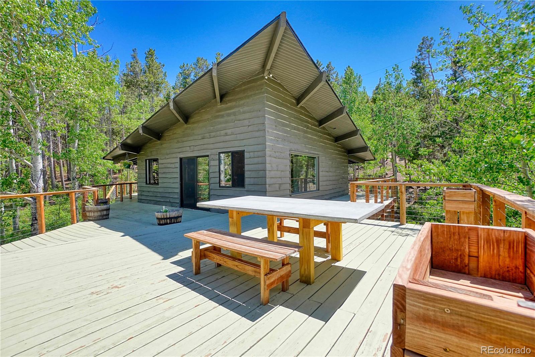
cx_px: 268
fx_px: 223
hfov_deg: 100.4
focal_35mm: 15
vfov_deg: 77.3
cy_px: 178
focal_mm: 10
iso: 320
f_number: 6.3
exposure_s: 1/400
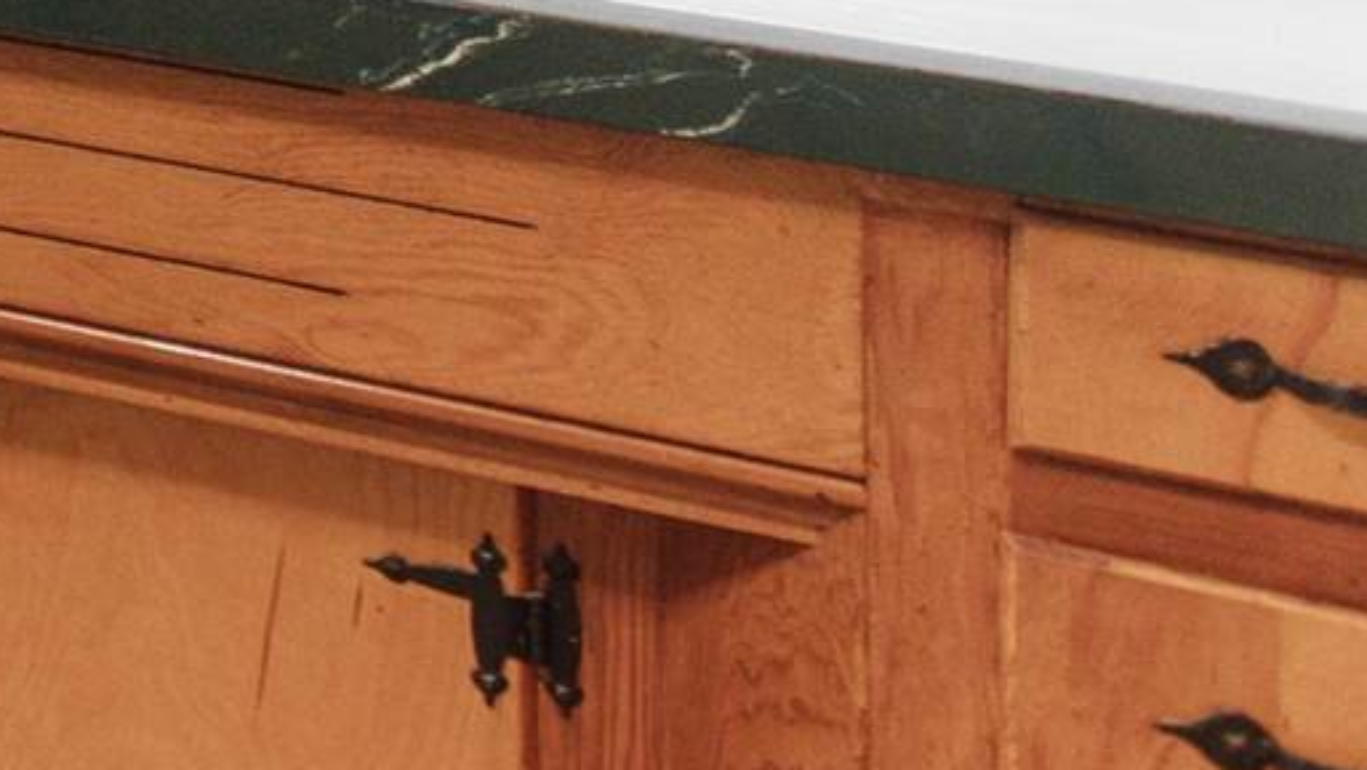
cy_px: -1170
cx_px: -2659
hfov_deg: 11.8
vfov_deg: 10.7
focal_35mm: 94
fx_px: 3408
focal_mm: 10
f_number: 4.5
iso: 100
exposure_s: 1/3
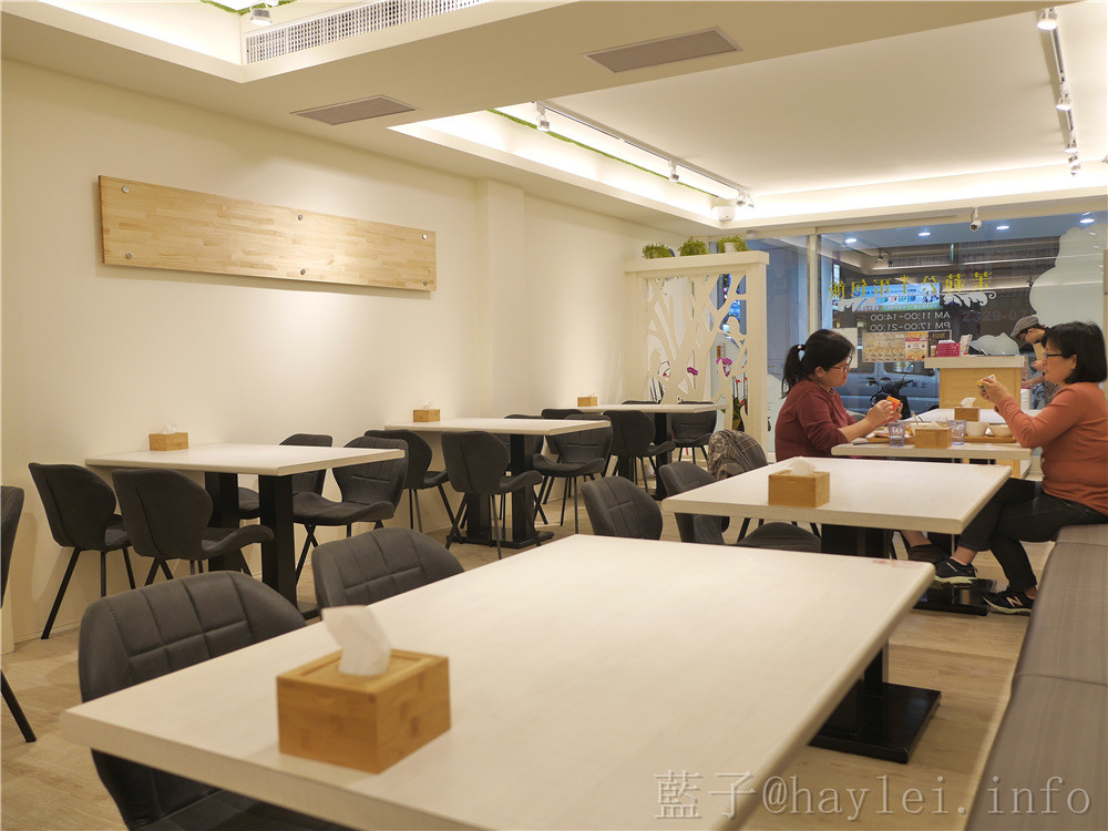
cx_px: 554
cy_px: 416
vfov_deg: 46.8
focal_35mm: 30
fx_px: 960
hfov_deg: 60.0
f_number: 2.5
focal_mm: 15
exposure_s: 1/60
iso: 200
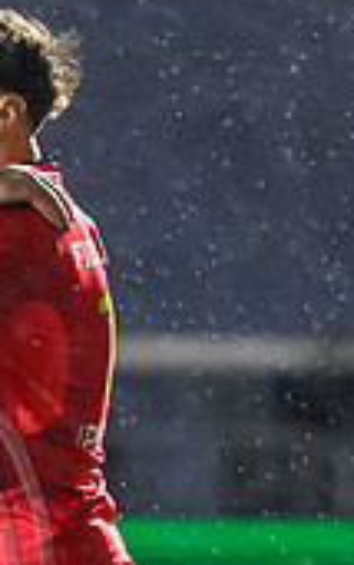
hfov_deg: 0.6
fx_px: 32559
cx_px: -147
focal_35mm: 2111
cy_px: 754
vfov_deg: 1.0
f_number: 3.2
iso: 6400
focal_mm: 400
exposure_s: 1/1000
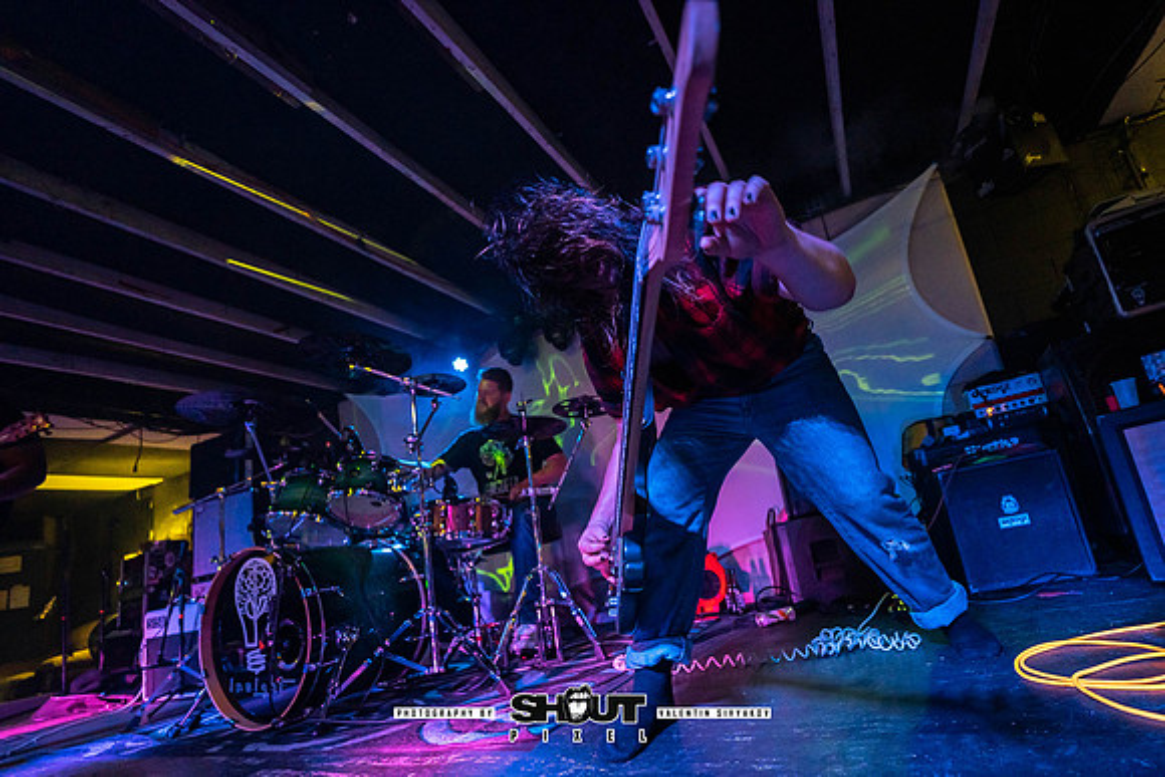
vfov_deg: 74.2
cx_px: 657
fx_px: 511
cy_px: 438
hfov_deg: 97.0
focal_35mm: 16
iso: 1600
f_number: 2.8
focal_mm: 14
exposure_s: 1/250
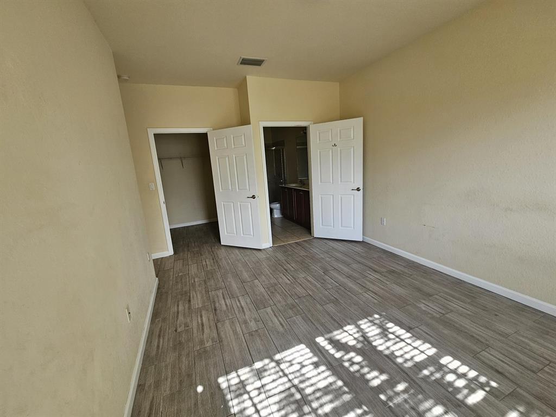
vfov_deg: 89.9
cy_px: 208
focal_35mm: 13
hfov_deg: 106.2
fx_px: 209
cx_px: 278
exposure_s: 1/120
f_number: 2.2
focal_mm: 2.2
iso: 80
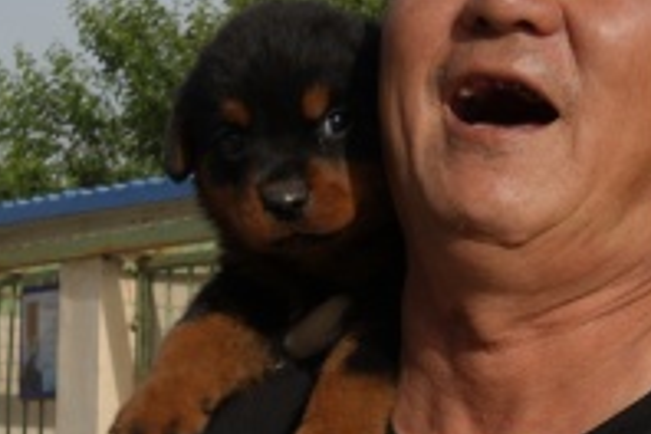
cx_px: 631
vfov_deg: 8.0
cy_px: 393
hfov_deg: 12.0
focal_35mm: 170
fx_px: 3074
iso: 100
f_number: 13
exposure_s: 1/100
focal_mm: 42
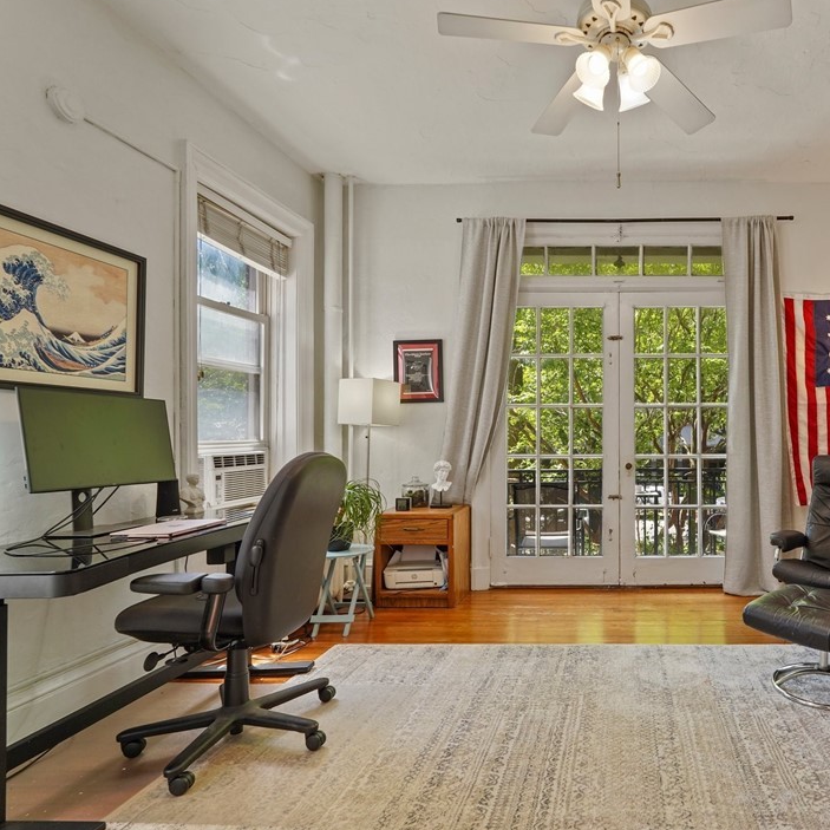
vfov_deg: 72.1
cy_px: 419
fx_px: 570
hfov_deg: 67.6
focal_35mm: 21
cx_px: 621
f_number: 8
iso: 320
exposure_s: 1/8
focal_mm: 16
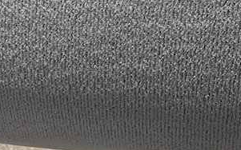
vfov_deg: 17.0
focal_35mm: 76
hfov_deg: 27.1
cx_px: 119
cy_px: 27
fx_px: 499
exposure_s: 1/1859
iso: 40
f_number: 1.9
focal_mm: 2.91
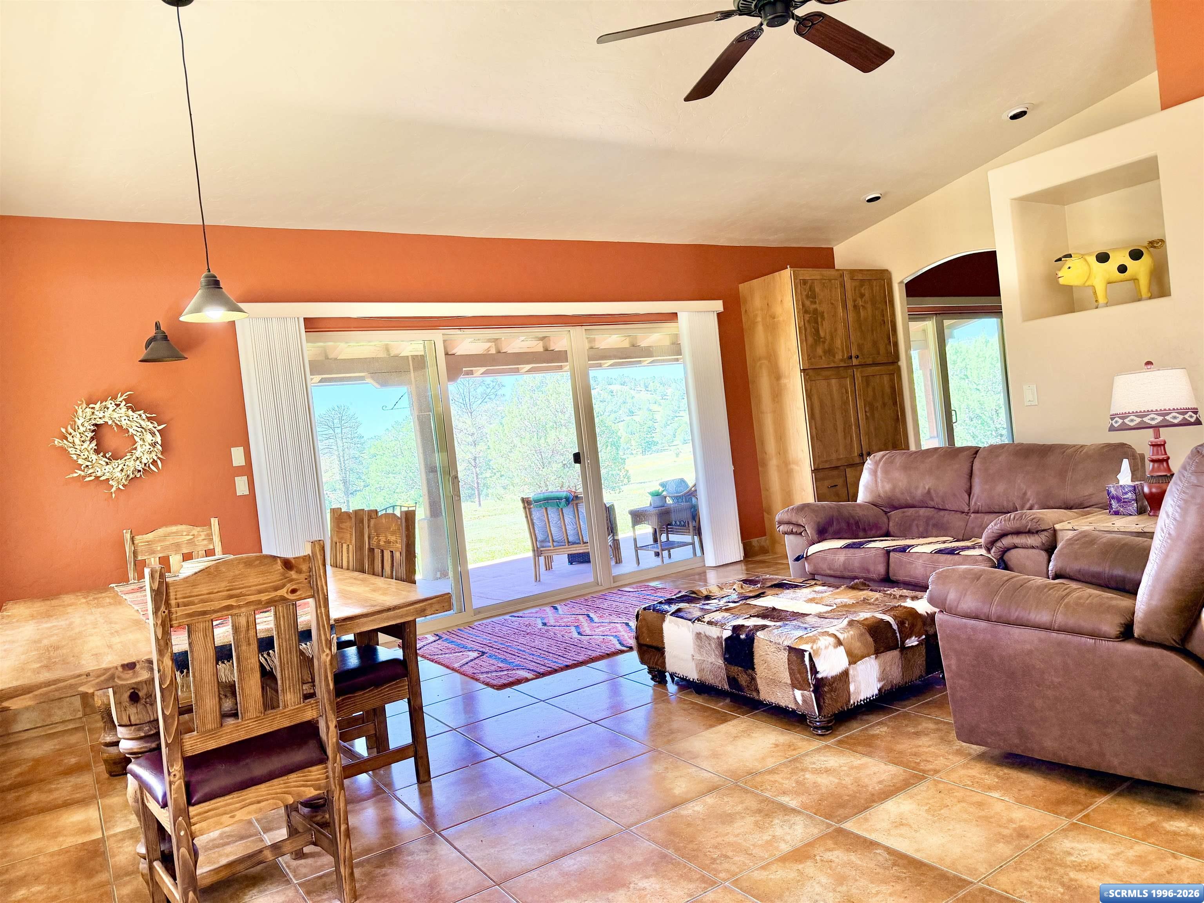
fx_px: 835
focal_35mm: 24
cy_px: 452
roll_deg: +4.7
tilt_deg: -3.0
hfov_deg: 71.6
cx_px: 602
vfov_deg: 56.8
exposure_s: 1/209
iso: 125
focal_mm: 6.76
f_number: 1.78
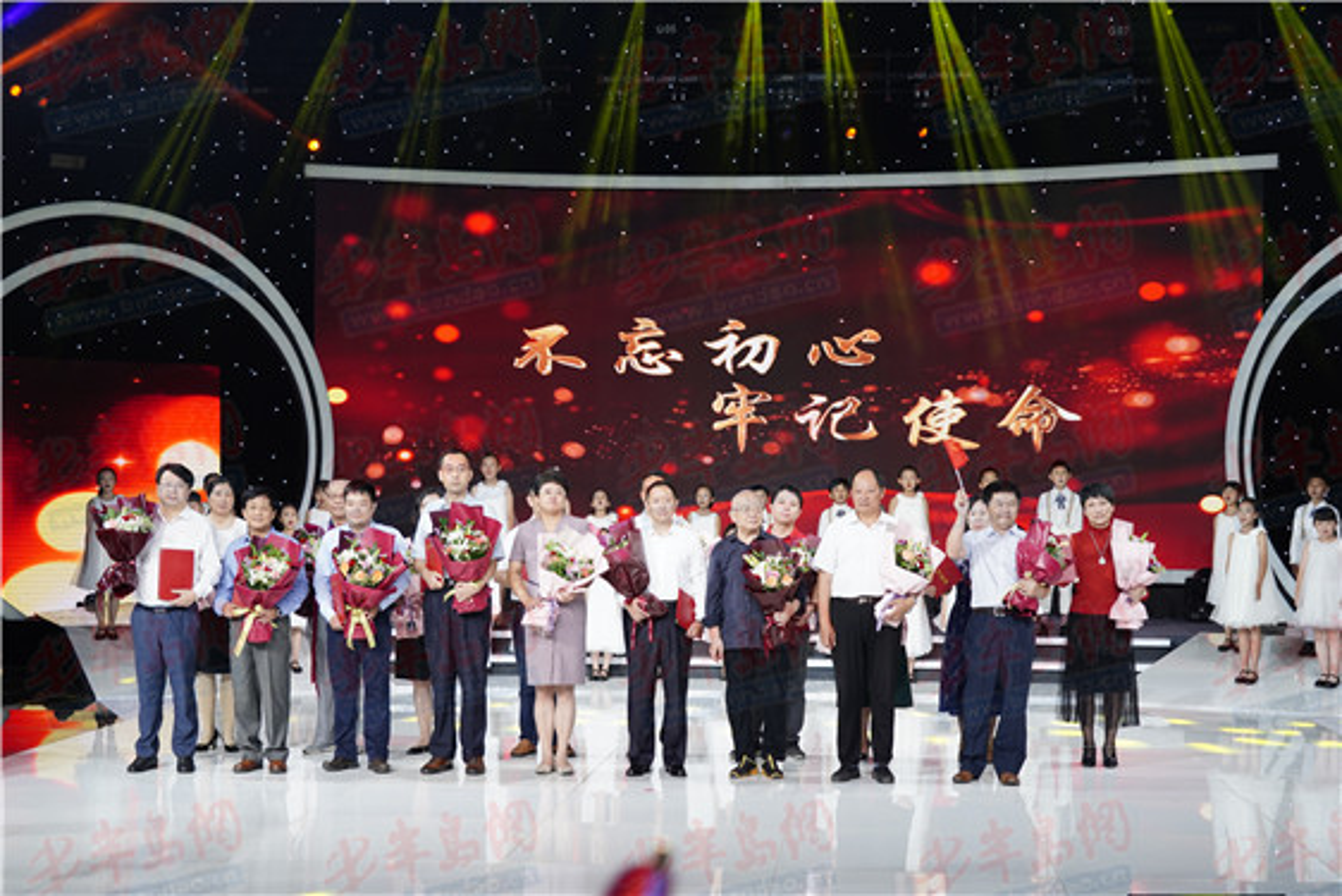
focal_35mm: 54
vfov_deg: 25.1
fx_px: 2013
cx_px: 671
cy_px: 448
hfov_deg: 36.9
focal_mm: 54
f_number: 5
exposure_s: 1/60
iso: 500
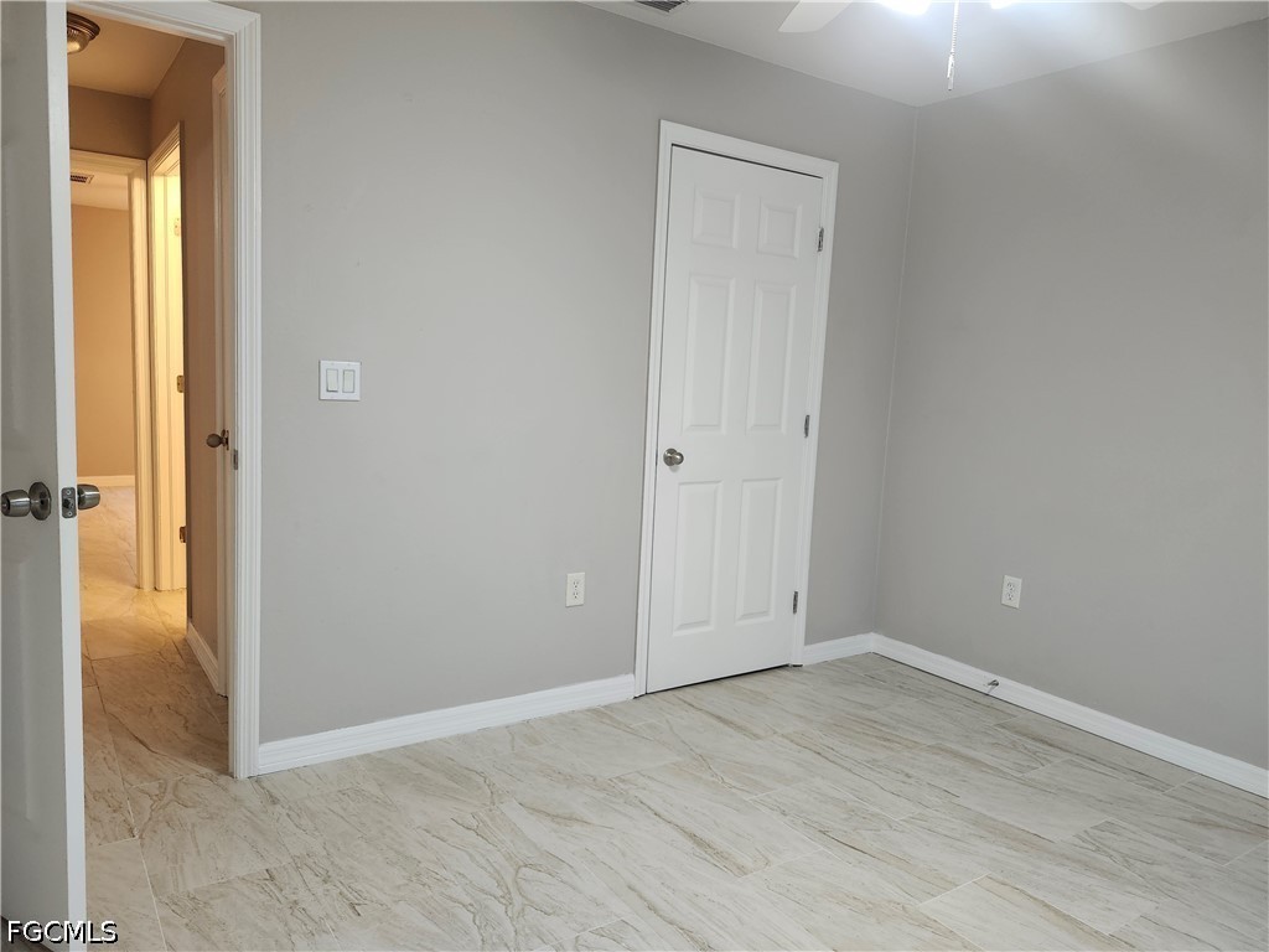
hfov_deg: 73.9
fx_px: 843
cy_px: 476
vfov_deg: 58.9
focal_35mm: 23
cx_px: 634
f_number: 1.8
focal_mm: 5.54
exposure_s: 1/120
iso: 400
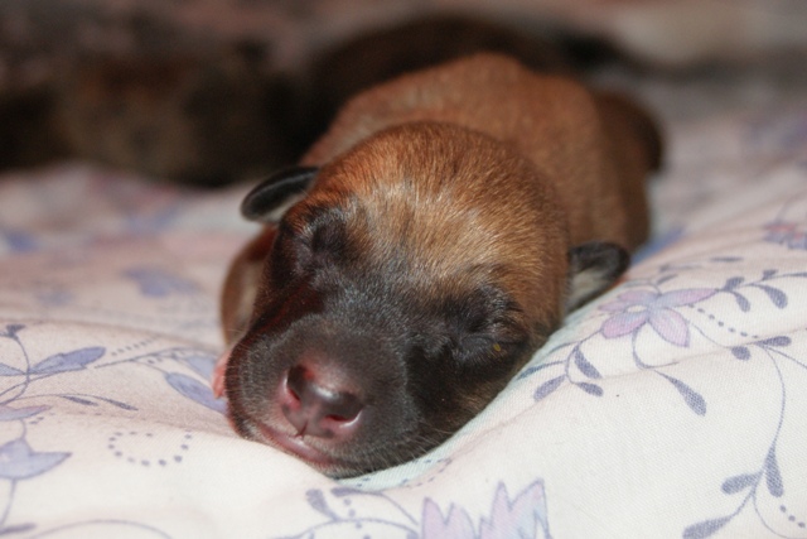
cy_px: 270
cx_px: 404
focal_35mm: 75
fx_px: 1682
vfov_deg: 18.2
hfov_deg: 27.0
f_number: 7.1
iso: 400
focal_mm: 50
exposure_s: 1/80
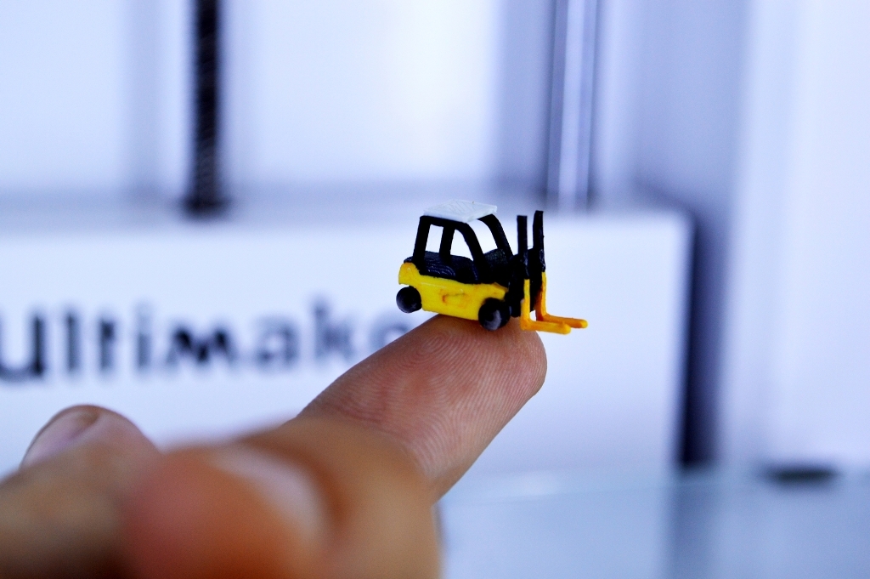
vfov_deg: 16.5
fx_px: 1992
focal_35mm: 82
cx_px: 435
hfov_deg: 24.6
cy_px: 290
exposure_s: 1/60
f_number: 7.1
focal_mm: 55
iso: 400
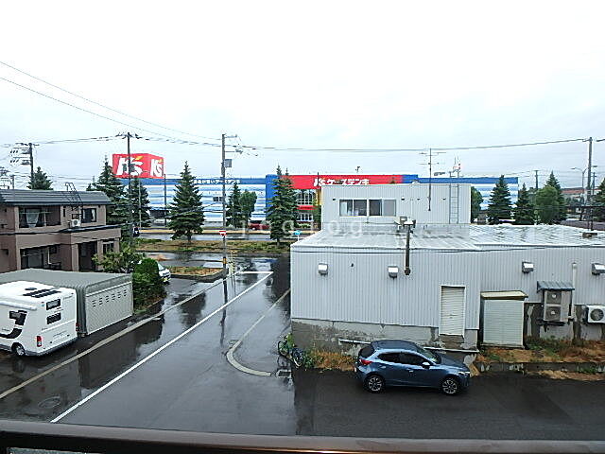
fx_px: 367
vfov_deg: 63.4
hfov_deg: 79.0
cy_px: 227
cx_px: 302
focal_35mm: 21
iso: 125
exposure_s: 1/320
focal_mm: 3.7
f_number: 3.5
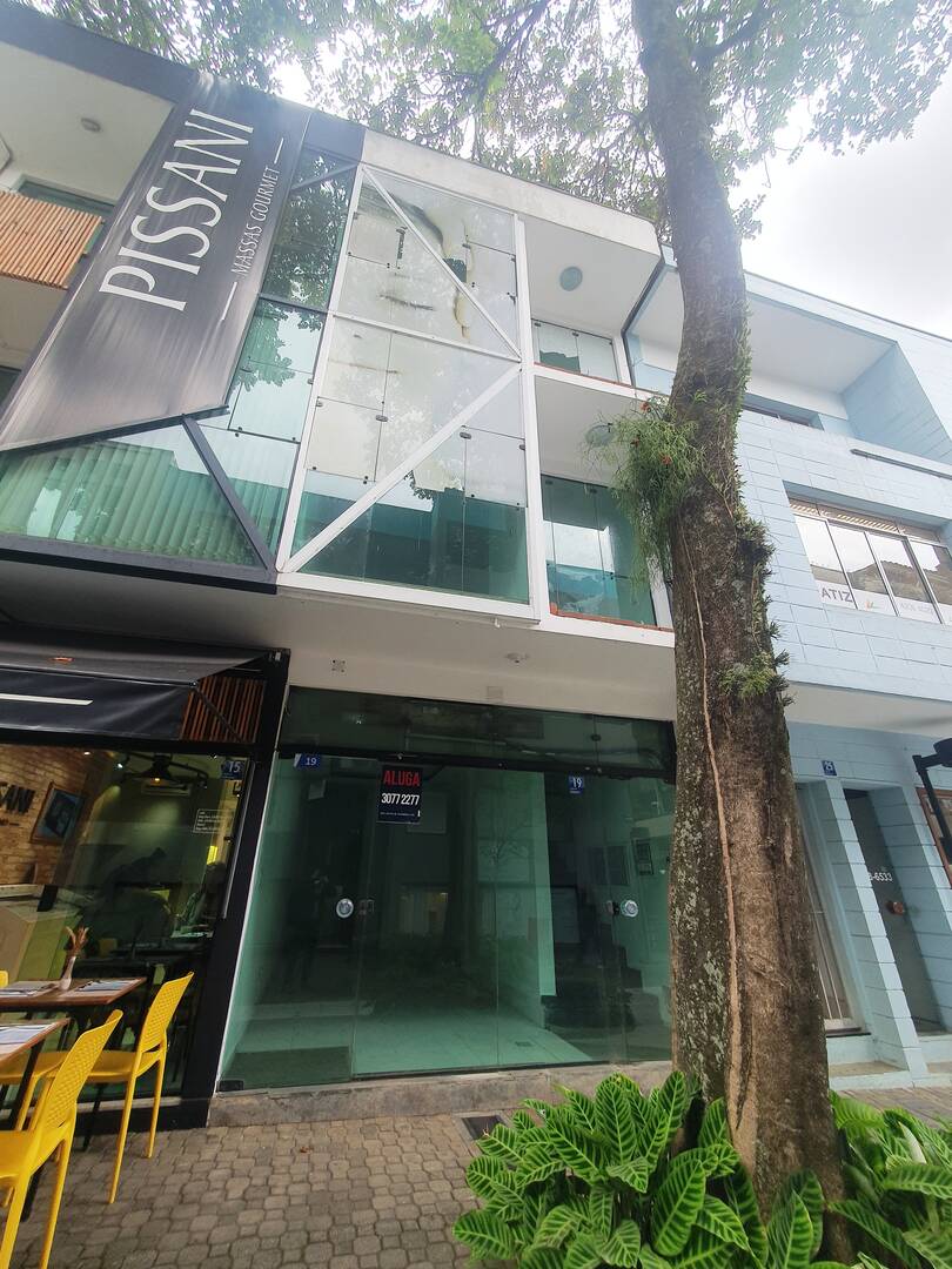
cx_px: 476
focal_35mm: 13
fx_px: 477
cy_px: 634
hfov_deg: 89.9
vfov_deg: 106.2
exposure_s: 1/120
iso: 50
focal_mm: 1.8
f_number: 2.2
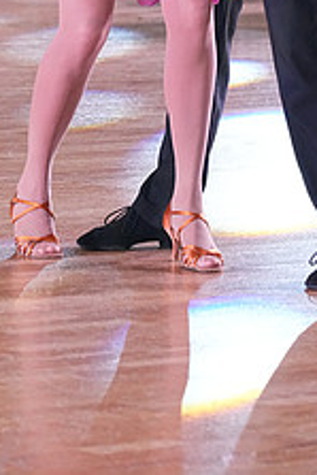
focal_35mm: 435
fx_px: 5736
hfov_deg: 3.2
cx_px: 141
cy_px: -126
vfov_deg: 4.7
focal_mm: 167
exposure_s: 1/320
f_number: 5.6
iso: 5000
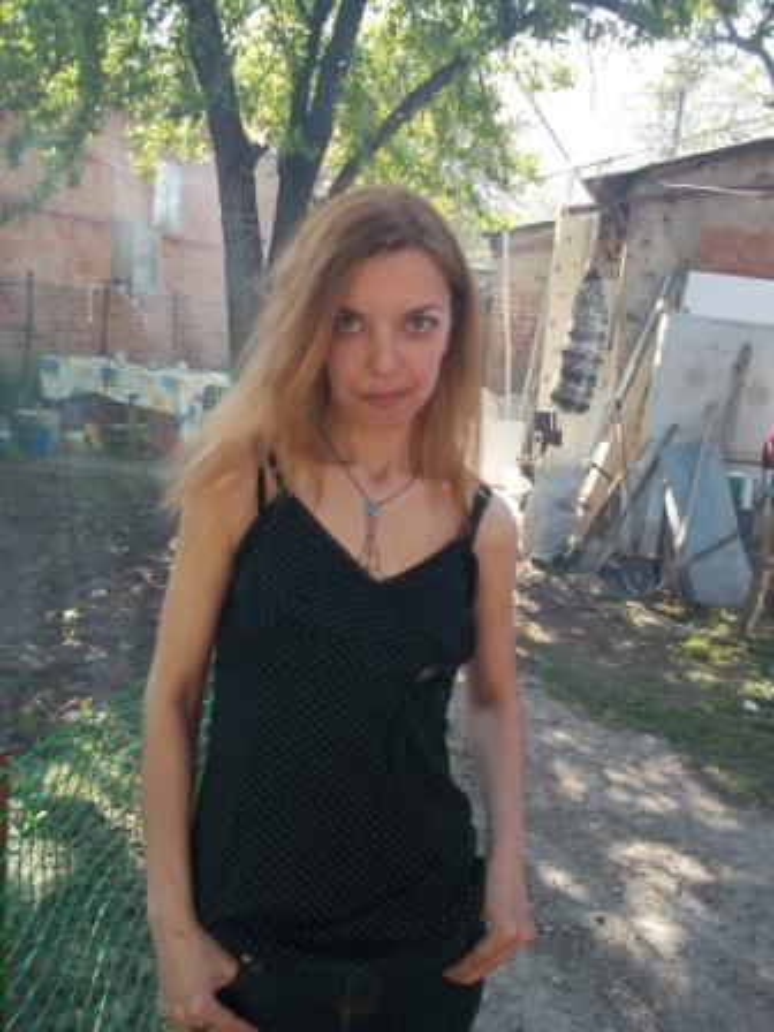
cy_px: 516
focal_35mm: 32
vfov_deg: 56.8
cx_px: 387
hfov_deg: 44.2
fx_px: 954
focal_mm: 5.7
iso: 80
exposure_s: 1/200
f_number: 2.9
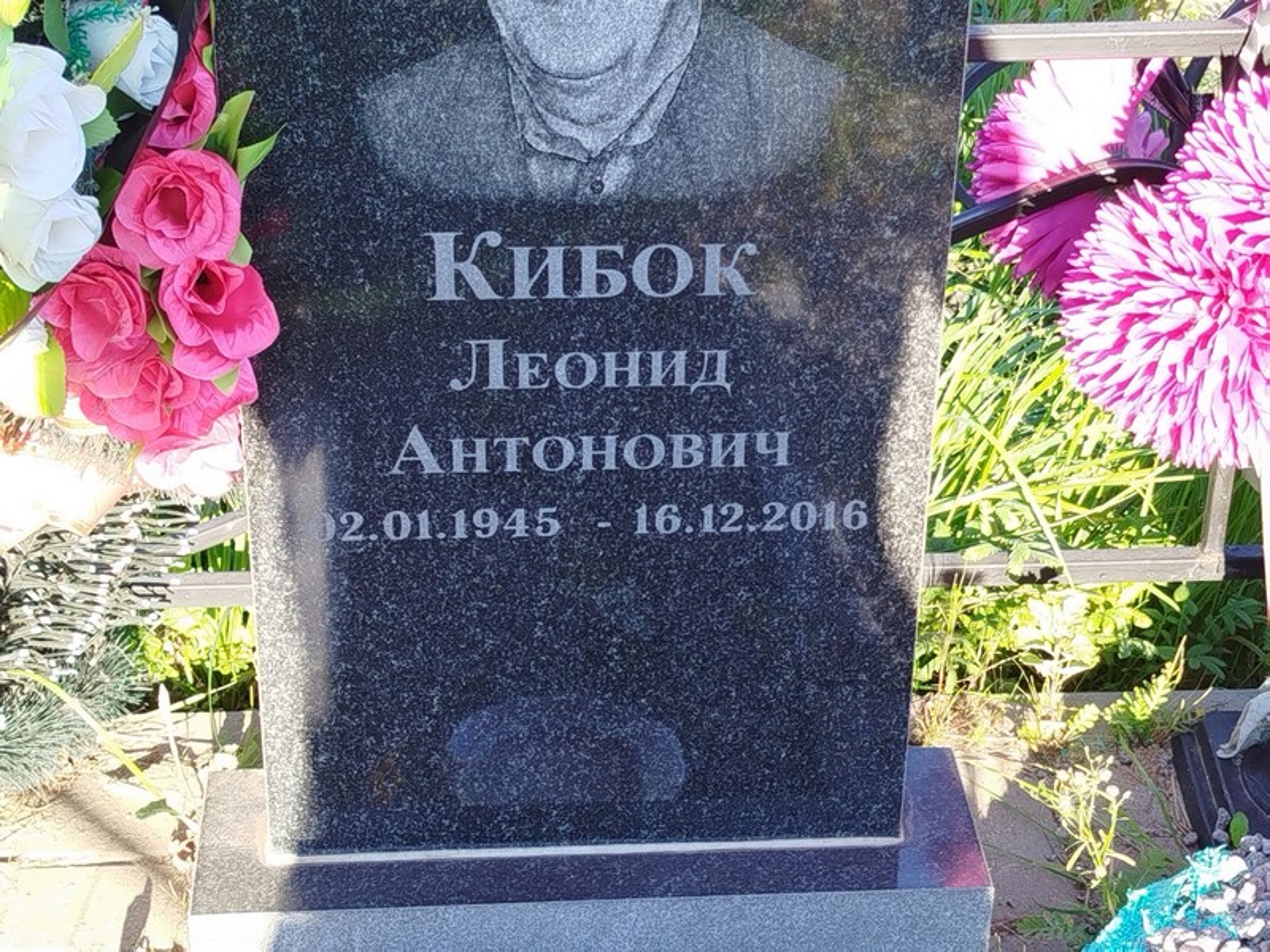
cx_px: 635
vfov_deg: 21.3
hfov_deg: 28.2
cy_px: 476
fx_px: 2531
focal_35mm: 69
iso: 50
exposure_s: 1/130
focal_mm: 5.31
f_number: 1.7
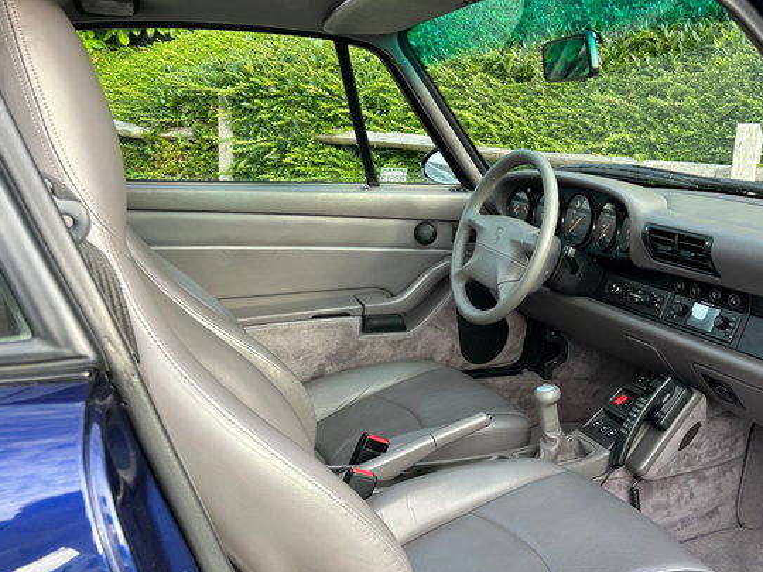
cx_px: 519
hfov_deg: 49.1
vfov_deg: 38.4
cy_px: 362
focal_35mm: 37
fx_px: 816
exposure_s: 1/220
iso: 40
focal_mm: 5.7
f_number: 1.5
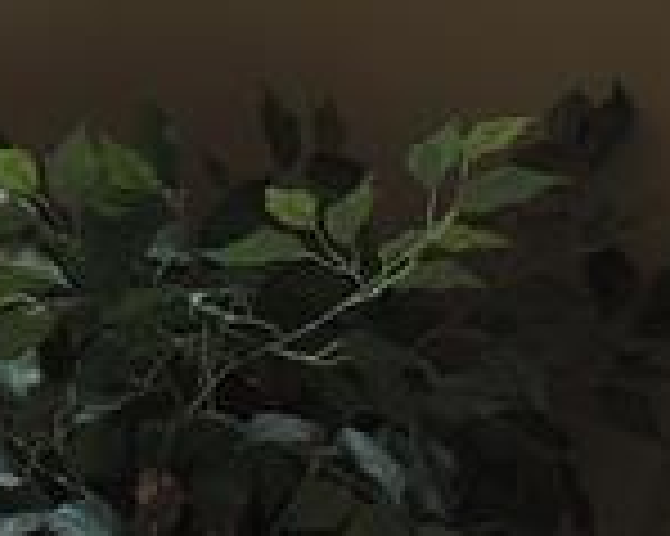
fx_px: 5311
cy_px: -360
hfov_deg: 6.7
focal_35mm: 268
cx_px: -1210
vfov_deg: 5.7
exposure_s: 1/50
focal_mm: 7.1
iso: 100
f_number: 3.3
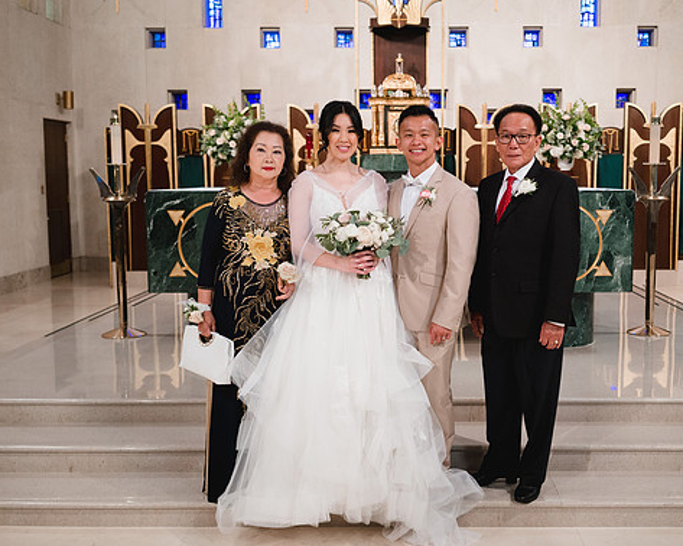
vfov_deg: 34.9
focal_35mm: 43
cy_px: 274
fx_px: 869
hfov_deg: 42.7
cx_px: 411
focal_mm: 35
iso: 1000
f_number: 3.2
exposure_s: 1/200
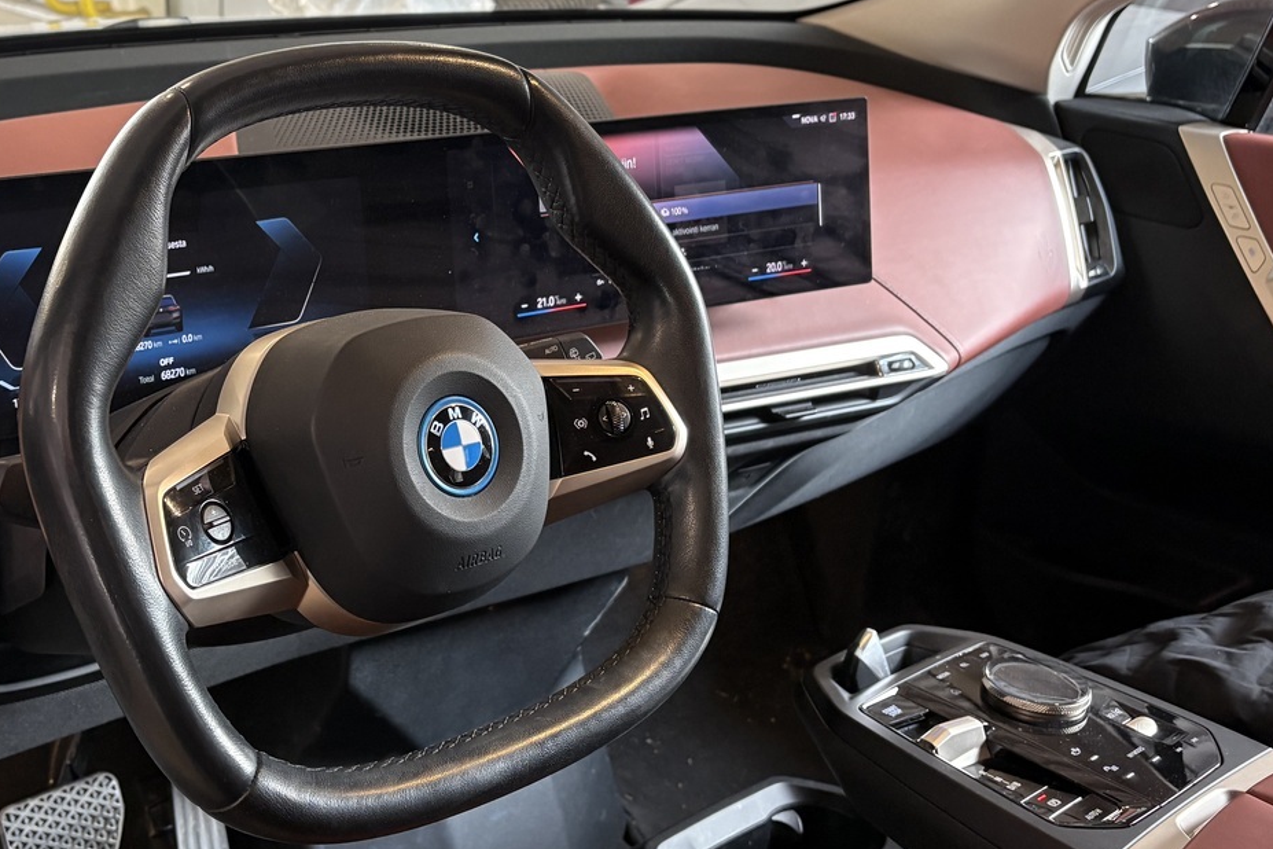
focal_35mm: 42
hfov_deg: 45.4
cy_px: 324
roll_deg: -1.2
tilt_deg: -18.5
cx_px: 389
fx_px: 1485
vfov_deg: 31.8
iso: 200
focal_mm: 5.96
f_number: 1.6
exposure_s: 1/50
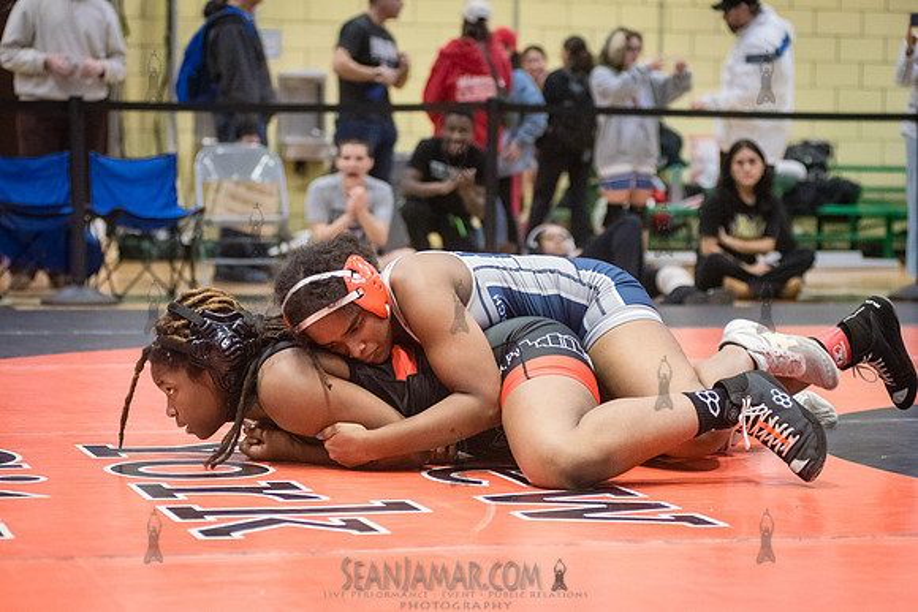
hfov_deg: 22.0
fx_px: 2358
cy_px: 302
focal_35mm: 92
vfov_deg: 14.8
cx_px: 418
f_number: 3.2
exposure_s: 1/500
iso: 8000
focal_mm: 80
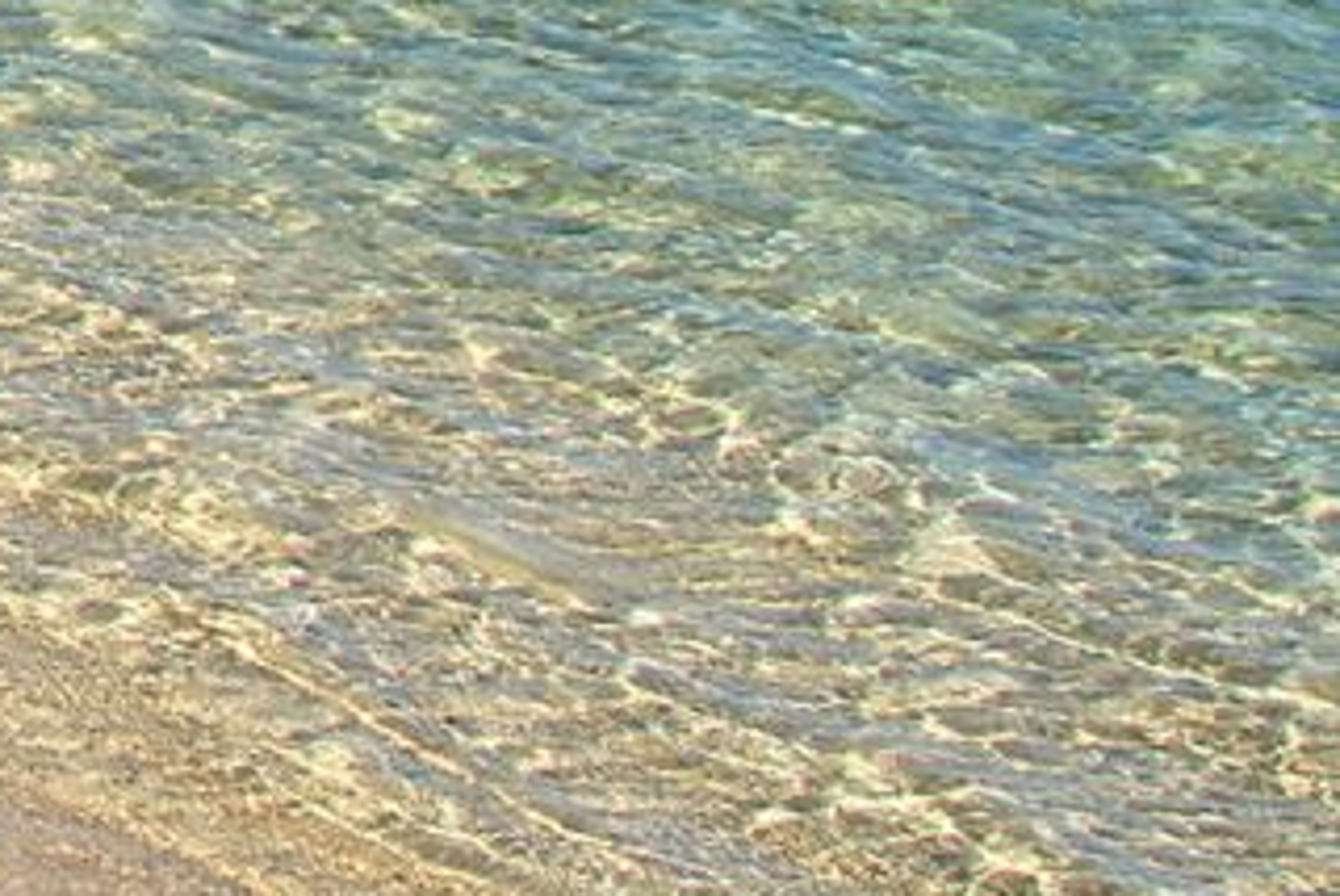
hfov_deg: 10.8
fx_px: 5588
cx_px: -2236
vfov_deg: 8.4
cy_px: -1229
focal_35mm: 150
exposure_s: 1/200
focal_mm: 24
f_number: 7.1
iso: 100
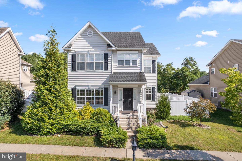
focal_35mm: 22
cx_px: 121
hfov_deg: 78.6
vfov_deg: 57.2
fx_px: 148
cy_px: 80
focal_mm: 8.38
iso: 100
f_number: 2.8
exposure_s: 1/320
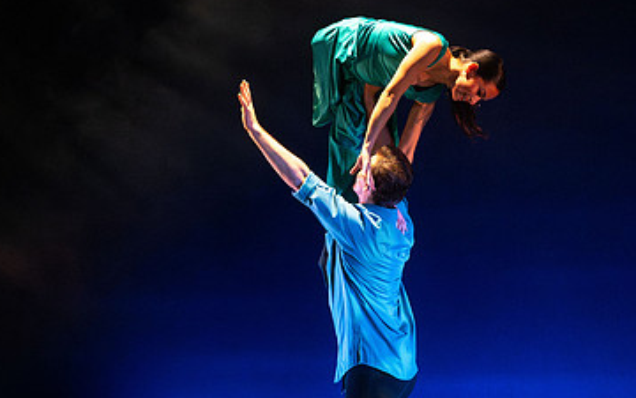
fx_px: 1924
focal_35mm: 111
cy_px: 235
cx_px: 370
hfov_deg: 18.8
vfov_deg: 11.8
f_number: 4
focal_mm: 62
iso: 8000
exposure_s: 1/400
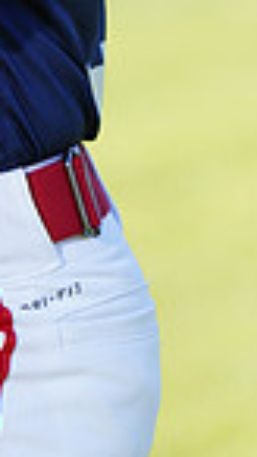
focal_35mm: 681
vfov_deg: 3.2
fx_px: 8260
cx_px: -168
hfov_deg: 1.8
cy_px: -194
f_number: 5
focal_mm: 164
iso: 100
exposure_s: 1/250
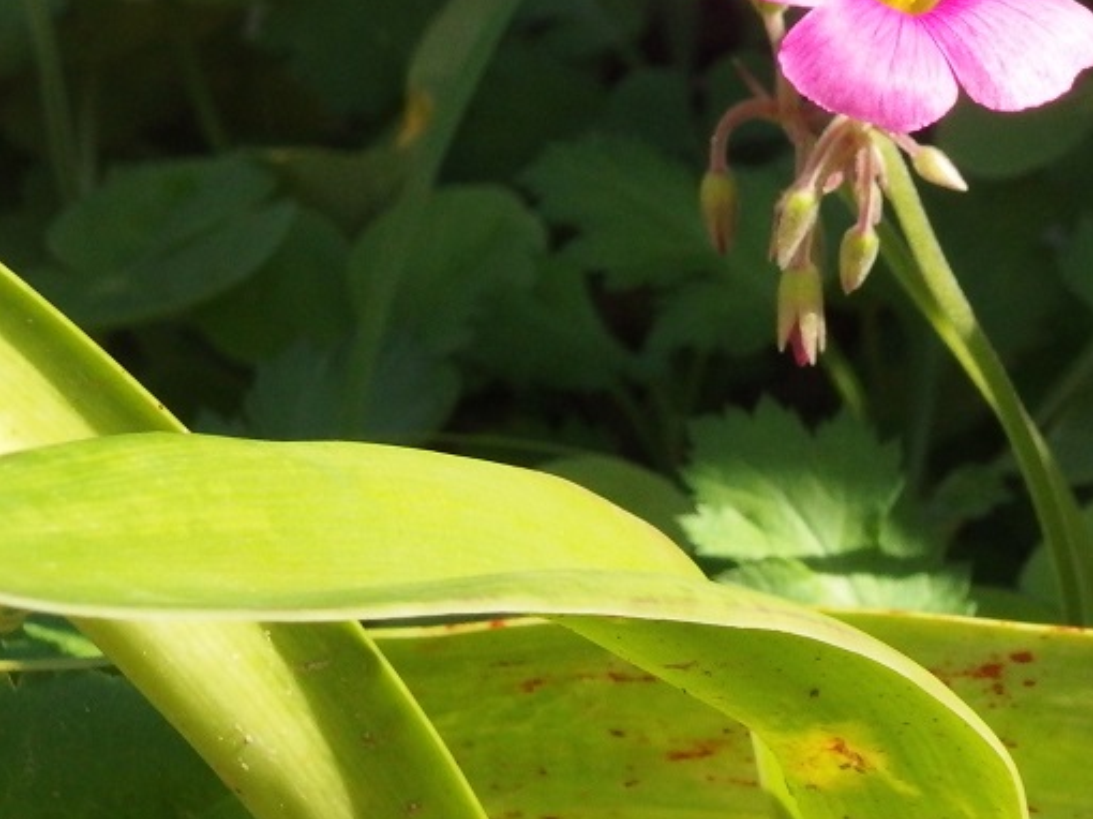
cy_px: 195
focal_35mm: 255
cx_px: 1069
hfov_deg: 7.7
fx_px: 8048
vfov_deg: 5.8
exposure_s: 1/800
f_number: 7.1
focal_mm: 23.5
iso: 500
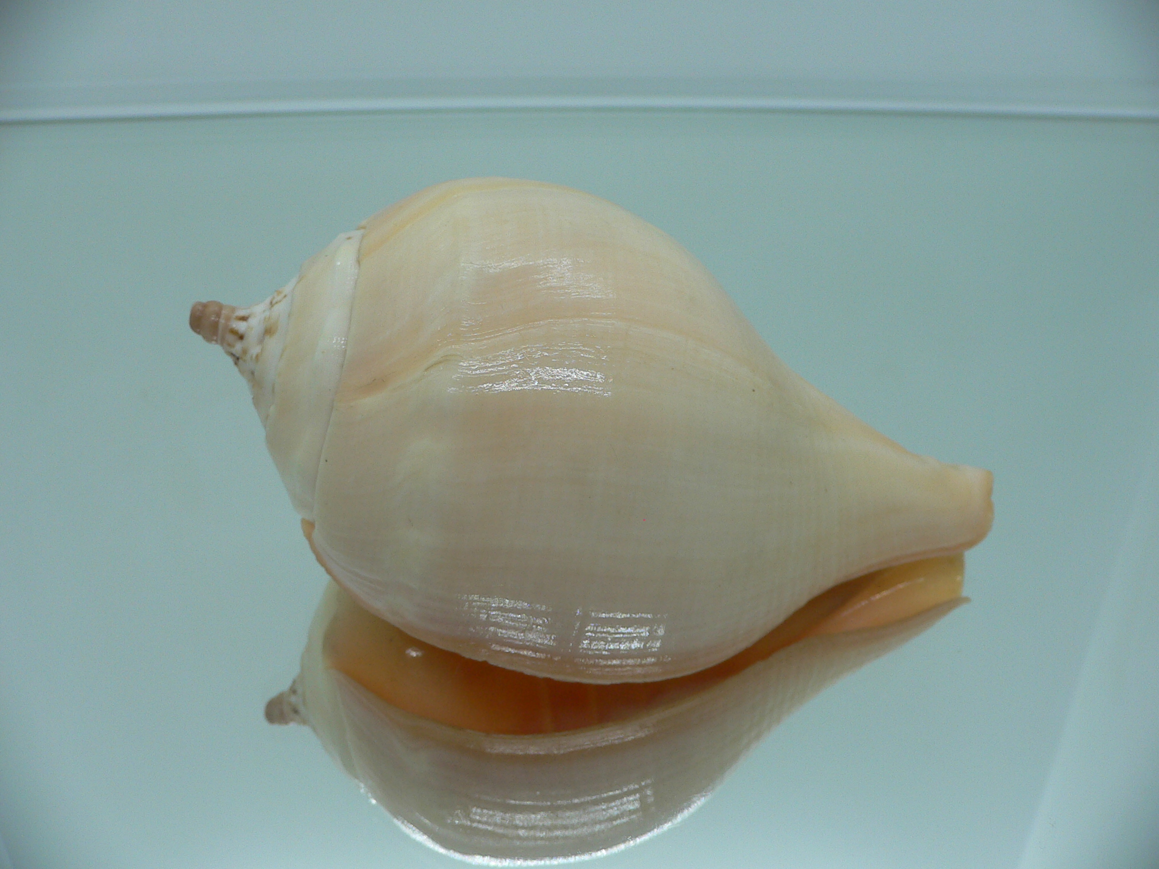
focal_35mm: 35
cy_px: 434
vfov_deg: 40.7
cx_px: 580
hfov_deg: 52.6
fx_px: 1172
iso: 80
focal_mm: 4.6
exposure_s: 1/60
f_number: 2.8
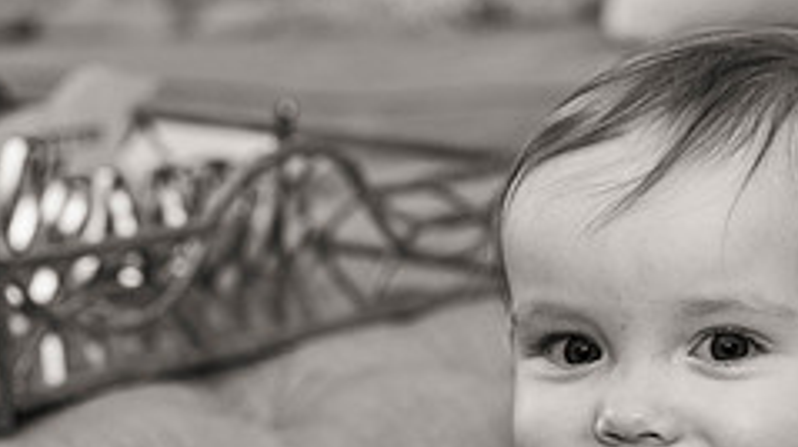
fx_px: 3383
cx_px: 515
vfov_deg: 7.6
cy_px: 354
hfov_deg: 13.4
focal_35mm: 160
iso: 500
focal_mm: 60
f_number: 4
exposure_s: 1/125
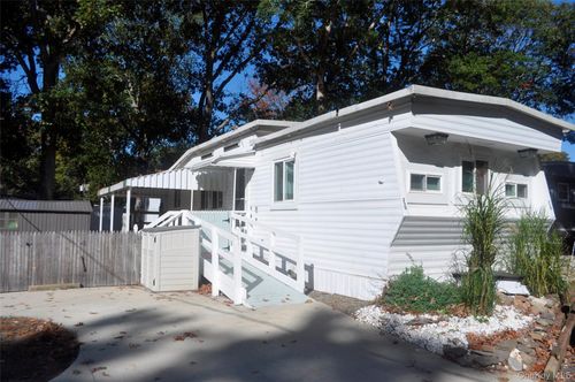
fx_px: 431
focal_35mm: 27
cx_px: 288
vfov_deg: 47.8
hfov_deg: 67.4
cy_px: 191
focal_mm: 18
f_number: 5
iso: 400
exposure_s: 1/4000
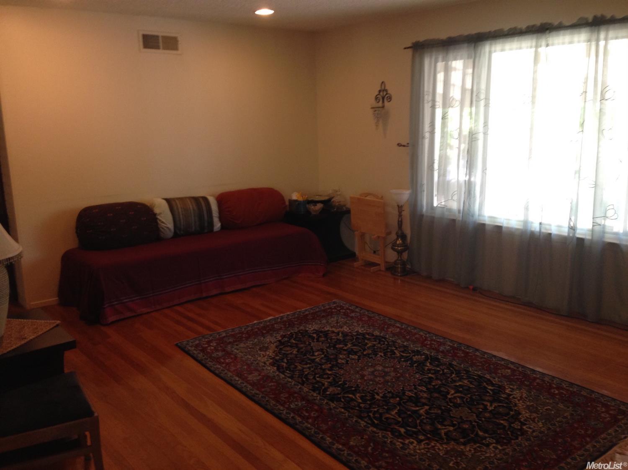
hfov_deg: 55.4
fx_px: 598
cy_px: 235
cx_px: 314
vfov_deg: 42.9
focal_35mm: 33
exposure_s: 1/20
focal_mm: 4.12
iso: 125
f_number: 2.4
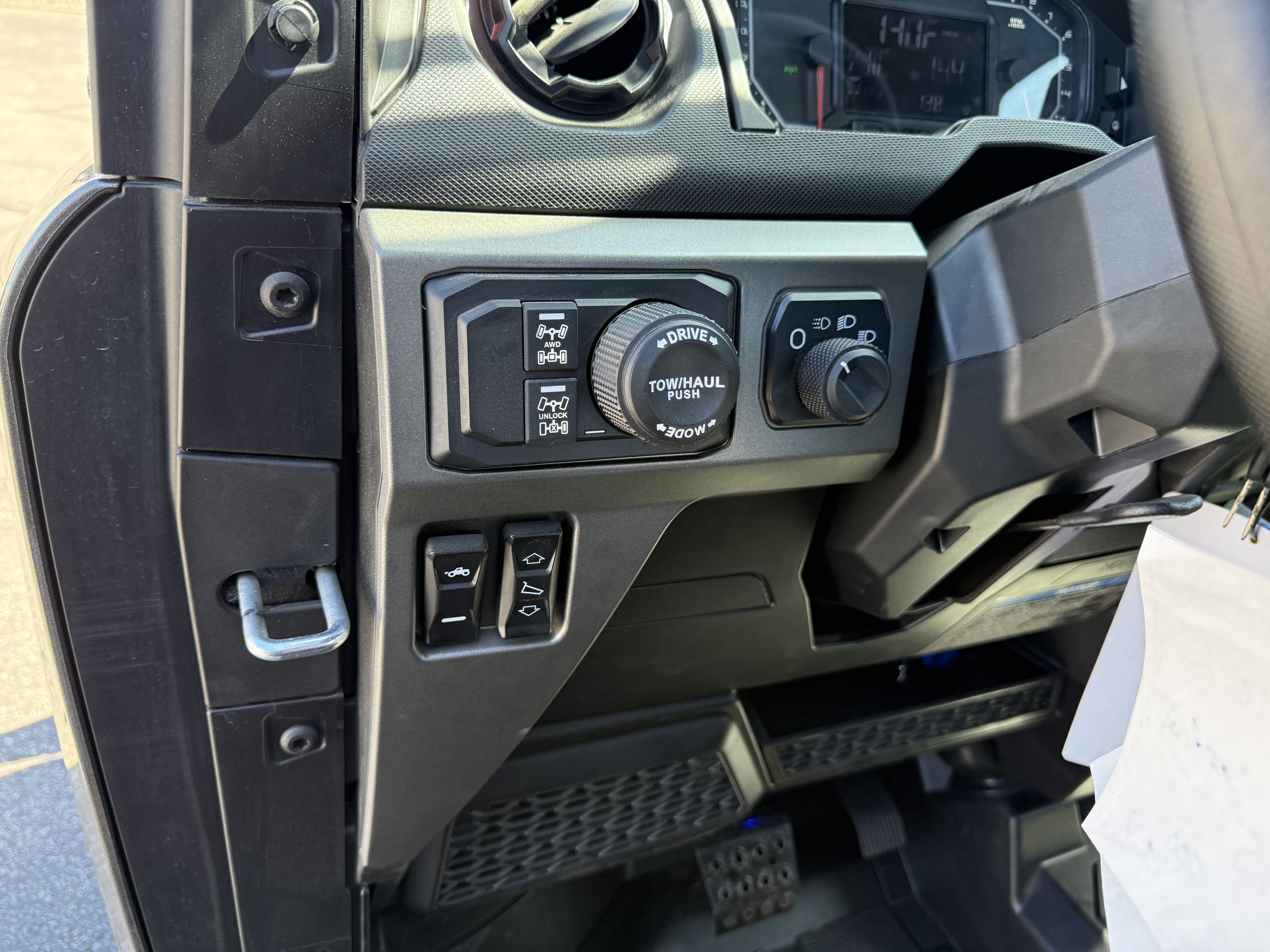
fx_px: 881
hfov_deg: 71.6
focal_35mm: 24
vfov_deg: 56.8
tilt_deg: -26.8
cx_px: 635
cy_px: 476
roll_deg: -7.4
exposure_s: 1/178
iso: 200
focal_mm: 6.76
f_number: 1.78
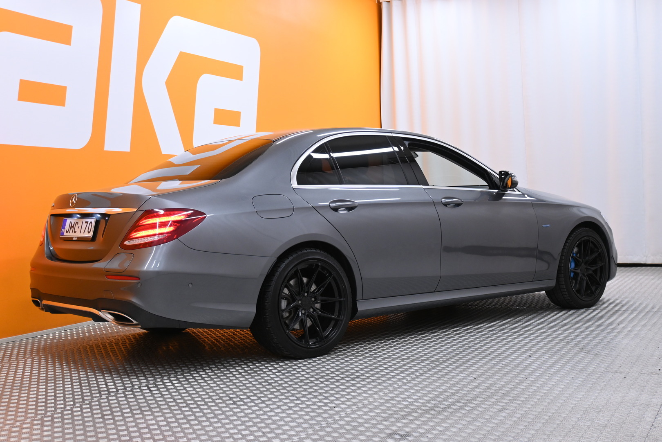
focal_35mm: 45
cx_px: 331
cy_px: 221
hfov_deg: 43.6
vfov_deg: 29.9
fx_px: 827
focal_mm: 30
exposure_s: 1/50
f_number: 4.8
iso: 640
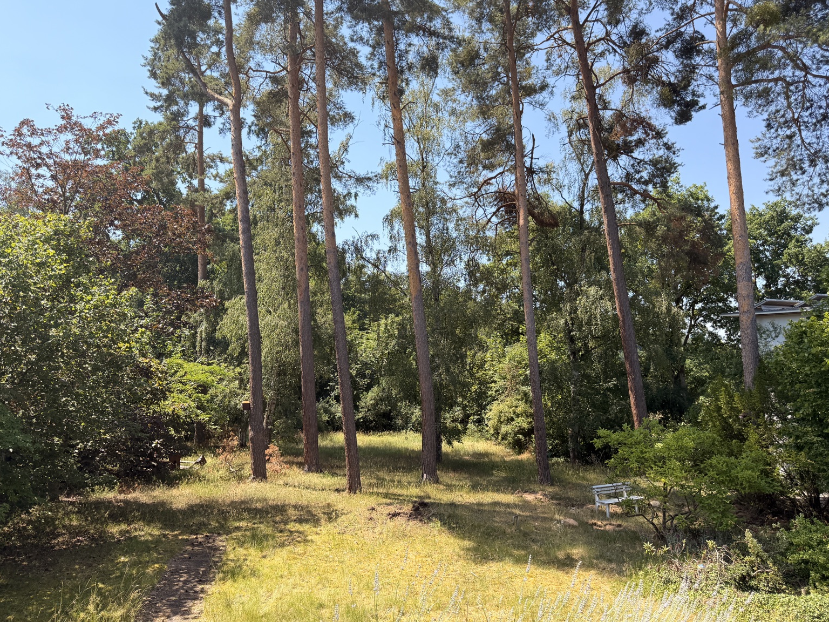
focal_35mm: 25
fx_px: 599
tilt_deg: +6.2
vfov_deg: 54.9
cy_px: 315
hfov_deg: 69.4
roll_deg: -1.1
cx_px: 419
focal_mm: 6.76
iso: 100
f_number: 1.78
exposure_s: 1/2110
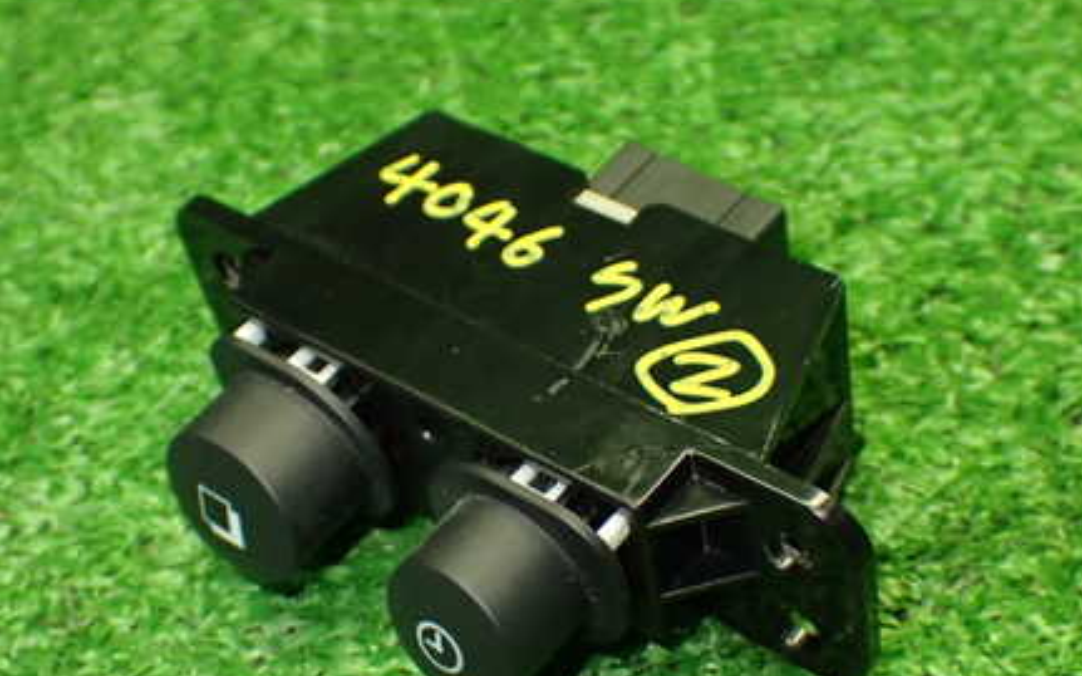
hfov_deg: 31.5
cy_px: 427
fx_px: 1916
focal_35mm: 65
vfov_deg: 19.9
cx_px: 550
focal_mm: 7.84
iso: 800
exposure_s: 1/100
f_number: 2.9
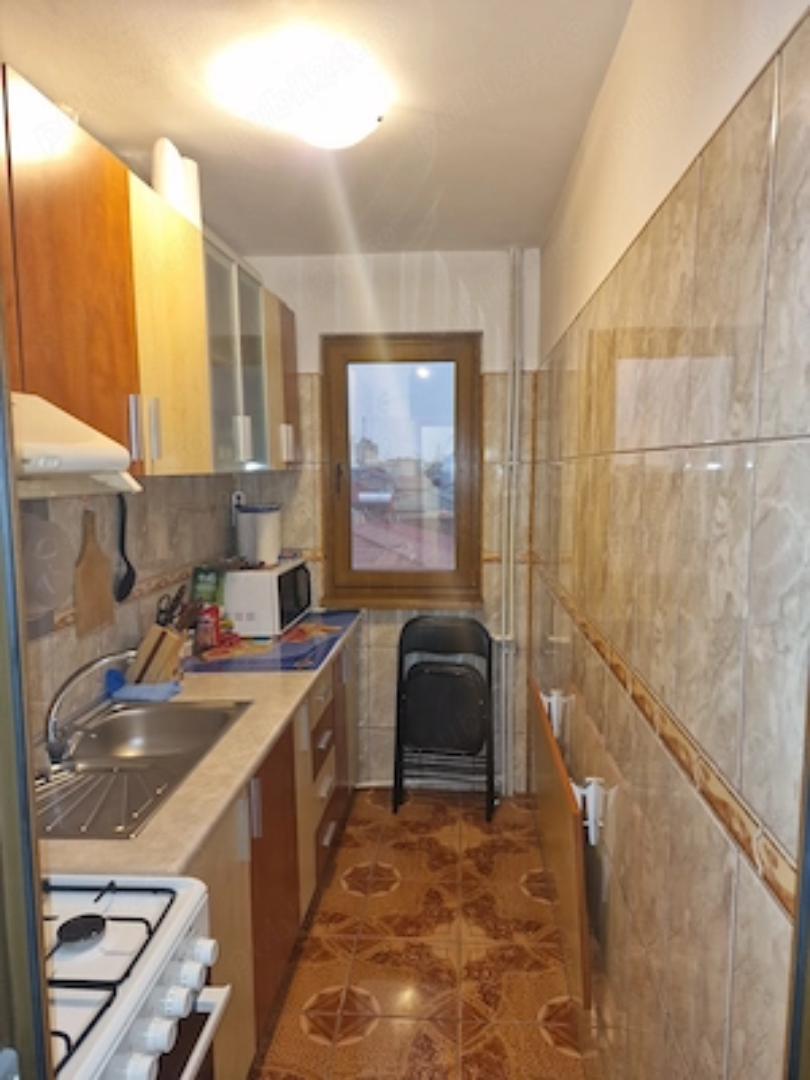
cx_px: 405
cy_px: 540
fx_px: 718
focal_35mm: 23
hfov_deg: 58.9
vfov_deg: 73.9
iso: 640
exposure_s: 1/120
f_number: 1.8
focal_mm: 6.4
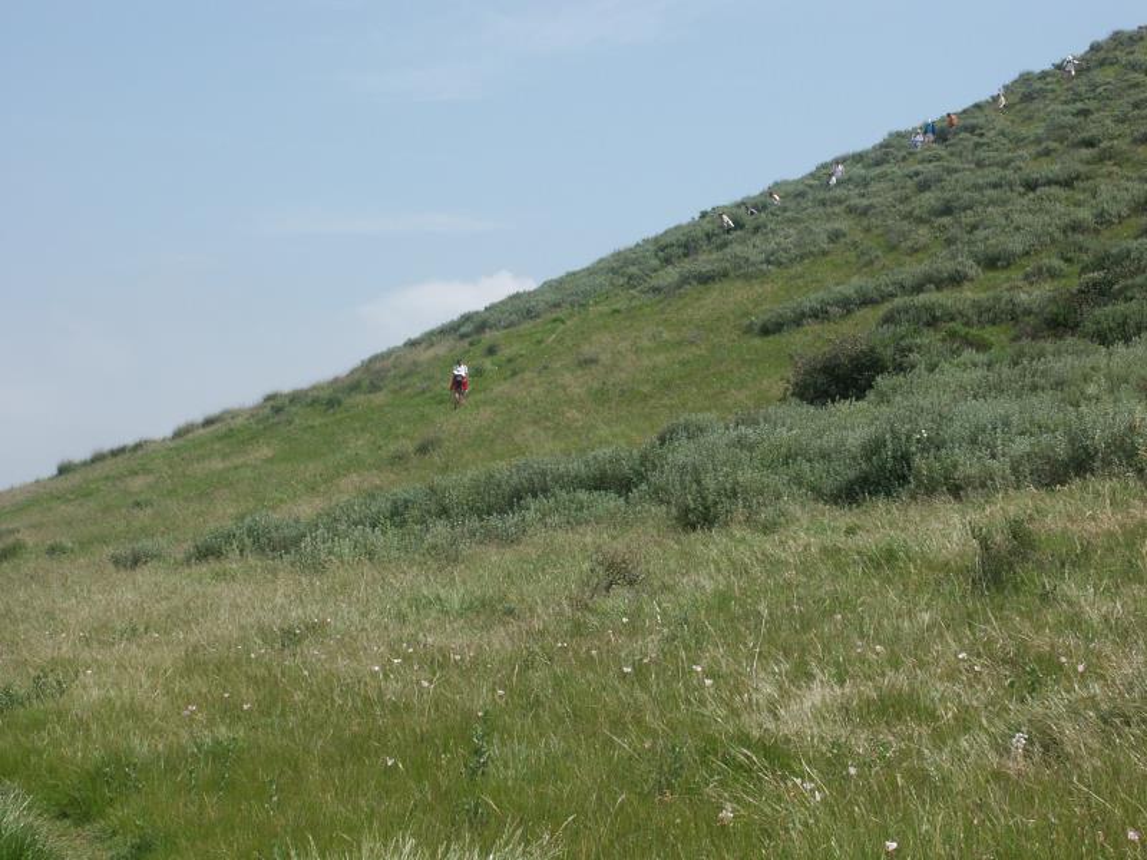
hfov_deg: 22.8
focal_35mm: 86
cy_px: 430
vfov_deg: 17.2
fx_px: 2850
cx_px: 574
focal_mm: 21.24
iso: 100
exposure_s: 1/500
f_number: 6.7
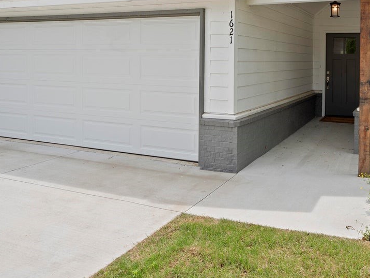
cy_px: 61
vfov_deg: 41.3
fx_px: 353
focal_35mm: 33
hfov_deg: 52.4
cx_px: 286
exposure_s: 1/80
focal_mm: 16
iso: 200
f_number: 9
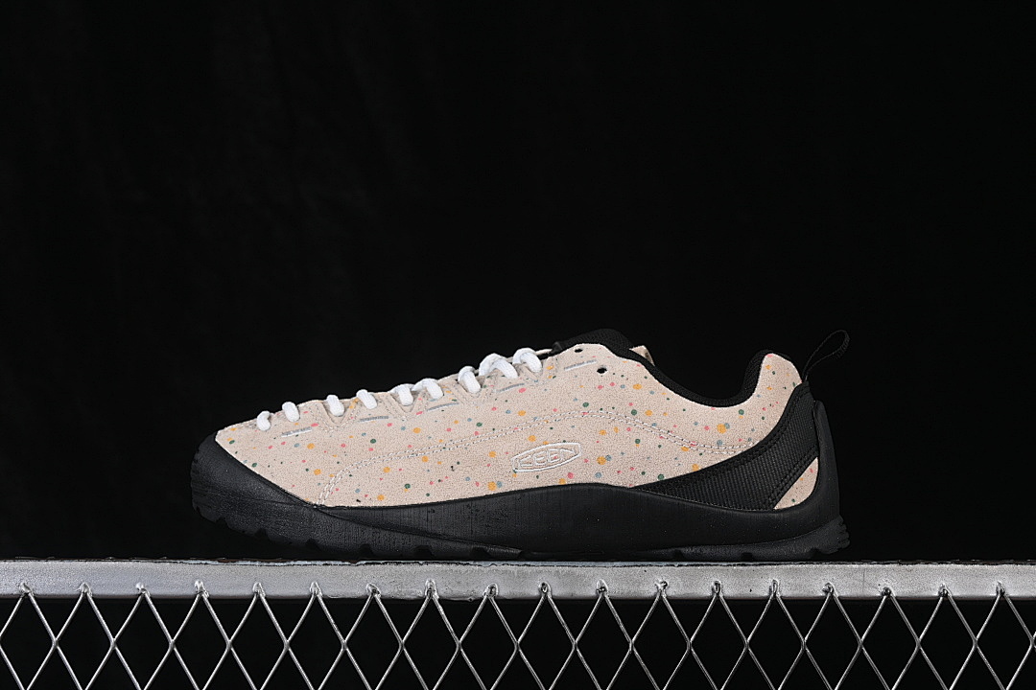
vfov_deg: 18.2
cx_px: 518
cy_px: 345
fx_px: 2158
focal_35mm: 75
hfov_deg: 27.0
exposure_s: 1/80
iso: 160
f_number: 8
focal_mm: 50
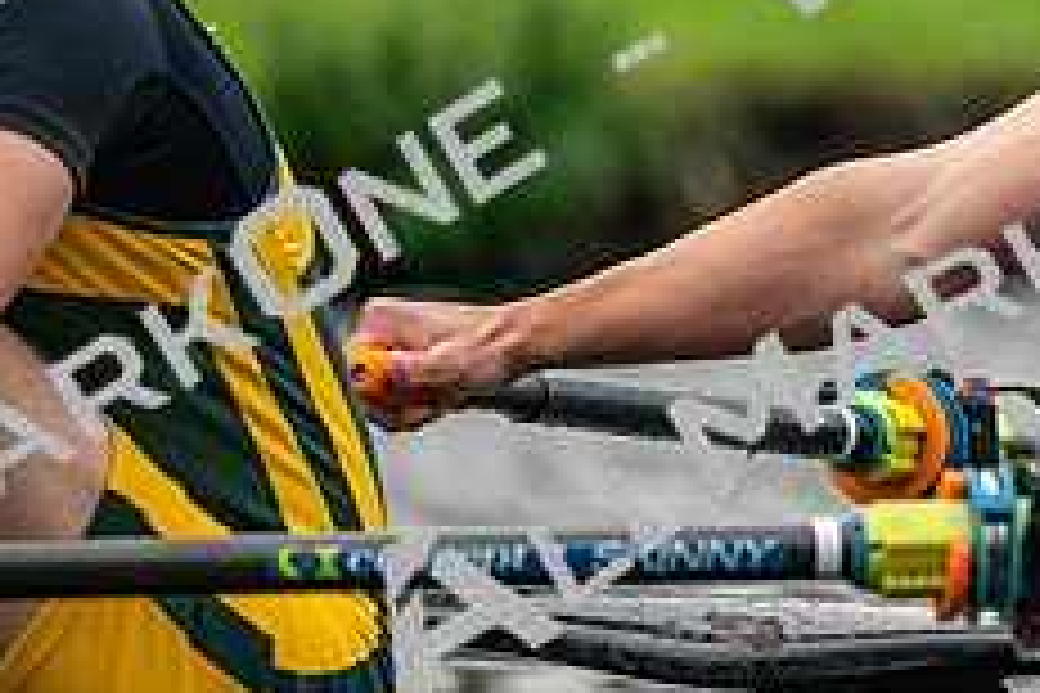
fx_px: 29002
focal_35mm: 1004
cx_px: 1297
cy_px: 29
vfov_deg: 1.4
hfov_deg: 2.1
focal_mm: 400
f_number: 4.5
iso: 3600
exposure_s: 1/2000
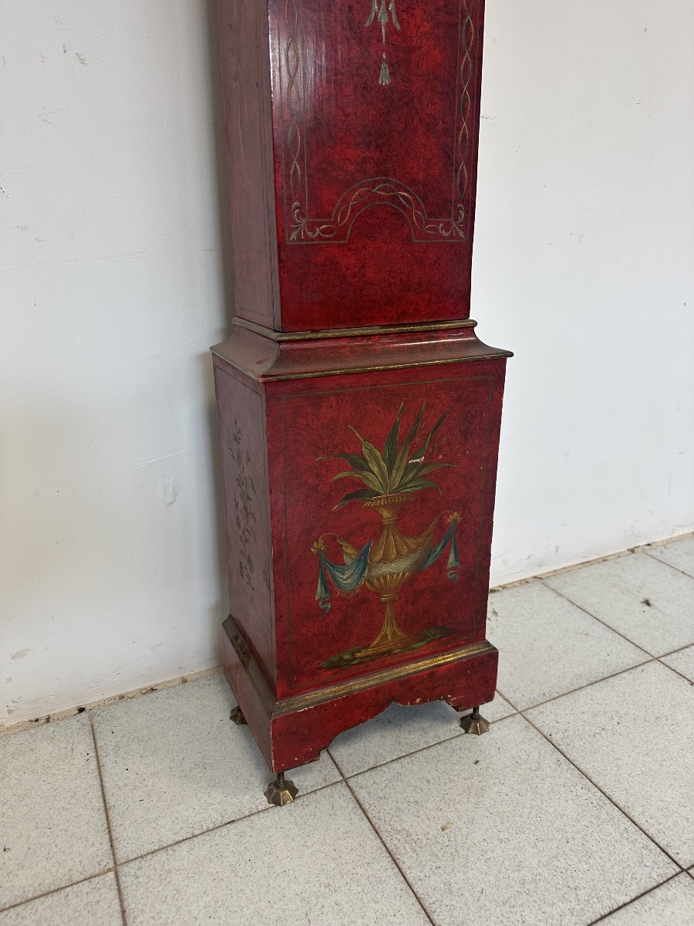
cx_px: 347
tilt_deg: -20.3
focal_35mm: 24
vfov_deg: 71.6
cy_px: 463
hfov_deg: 56.8
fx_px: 642
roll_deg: +0.9
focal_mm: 6.86
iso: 125
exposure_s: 1/100
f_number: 1.78
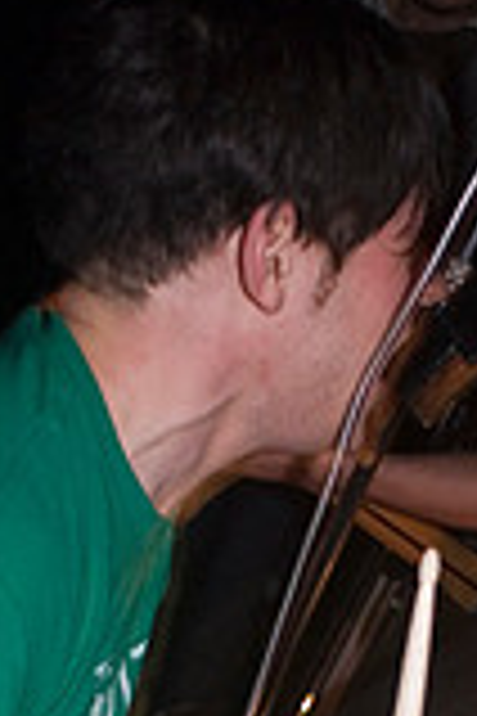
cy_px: 910
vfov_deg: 21.8
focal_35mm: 85
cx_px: 340
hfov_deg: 16.0
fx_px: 1689
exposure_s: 1/13
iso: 800
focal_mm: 20
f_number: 2.8
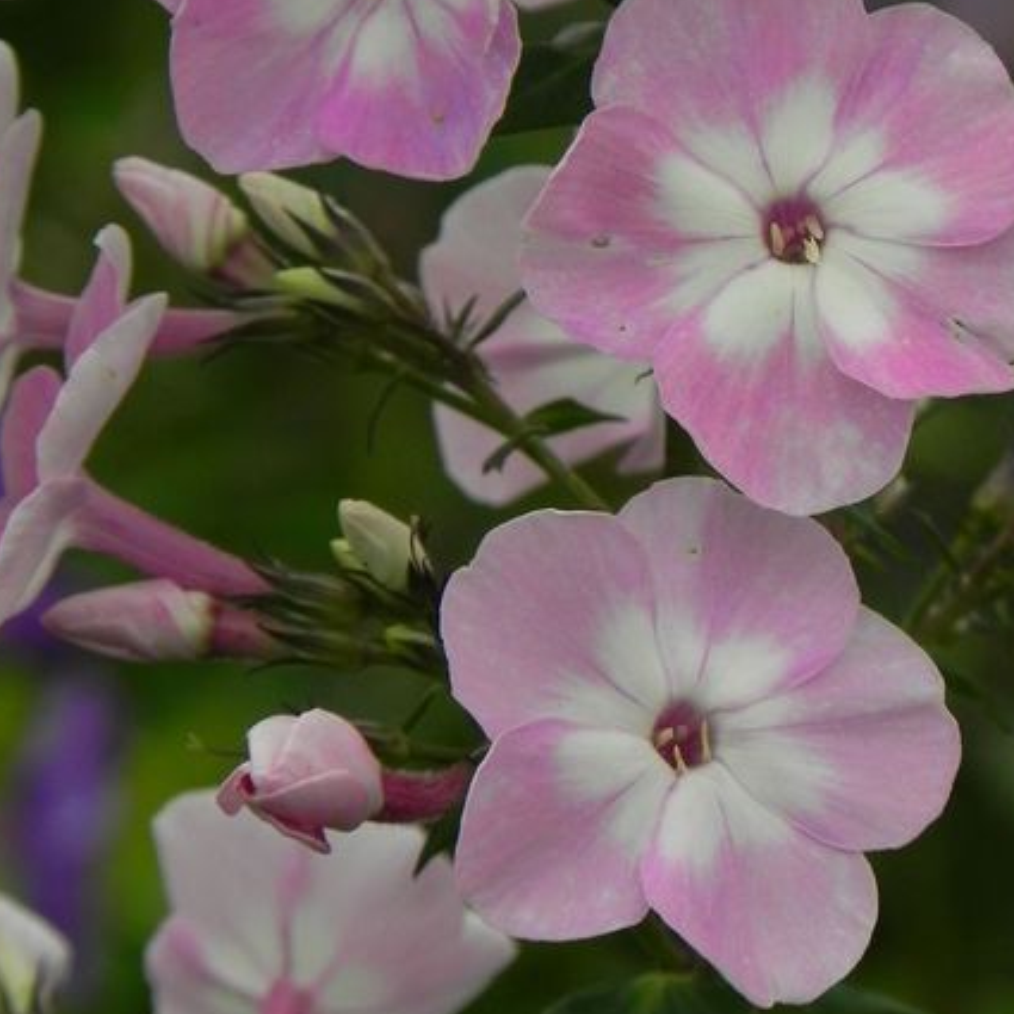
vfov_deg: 2.8
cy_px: 115
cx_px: 606
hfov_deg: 2.8
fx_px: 20779
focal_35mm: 627
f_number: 5
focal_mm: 67.2
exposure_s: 1/100
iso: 160
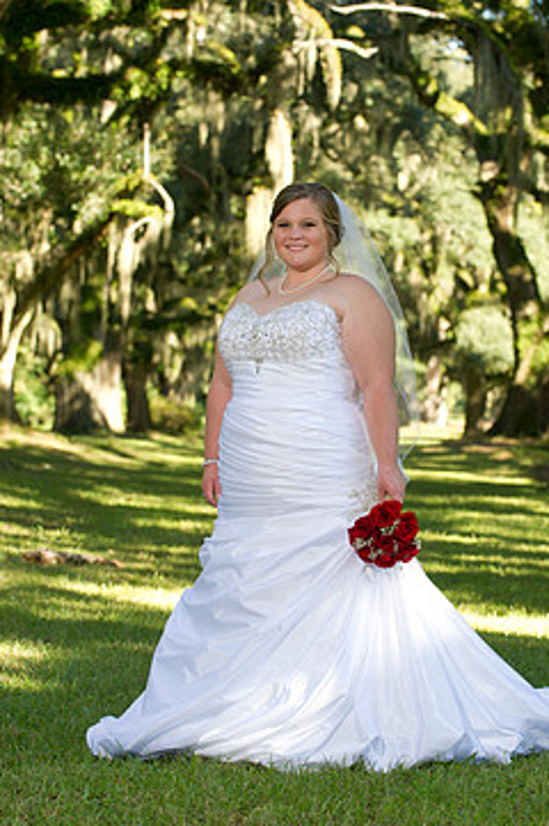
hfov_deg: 11.2
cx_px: 312
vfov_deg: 16.8
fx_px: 2796
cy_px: 407
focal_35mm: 122
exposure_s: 1/160
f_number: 4.5
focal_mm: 98
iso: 400
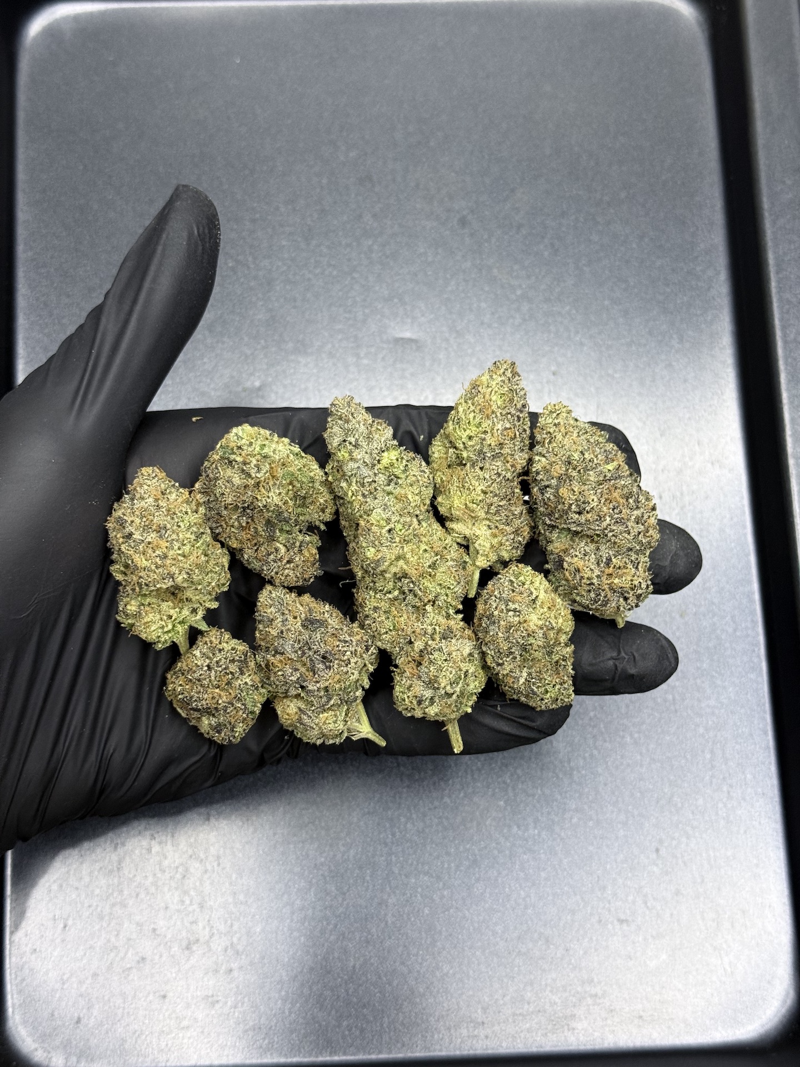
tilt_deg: -76.6
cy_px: 534
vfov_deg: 39.7
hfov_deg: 30.3
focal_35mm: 48
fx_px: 1479
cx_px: 400
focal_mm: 6.76
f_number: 1.78
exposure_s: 1/50
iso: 160
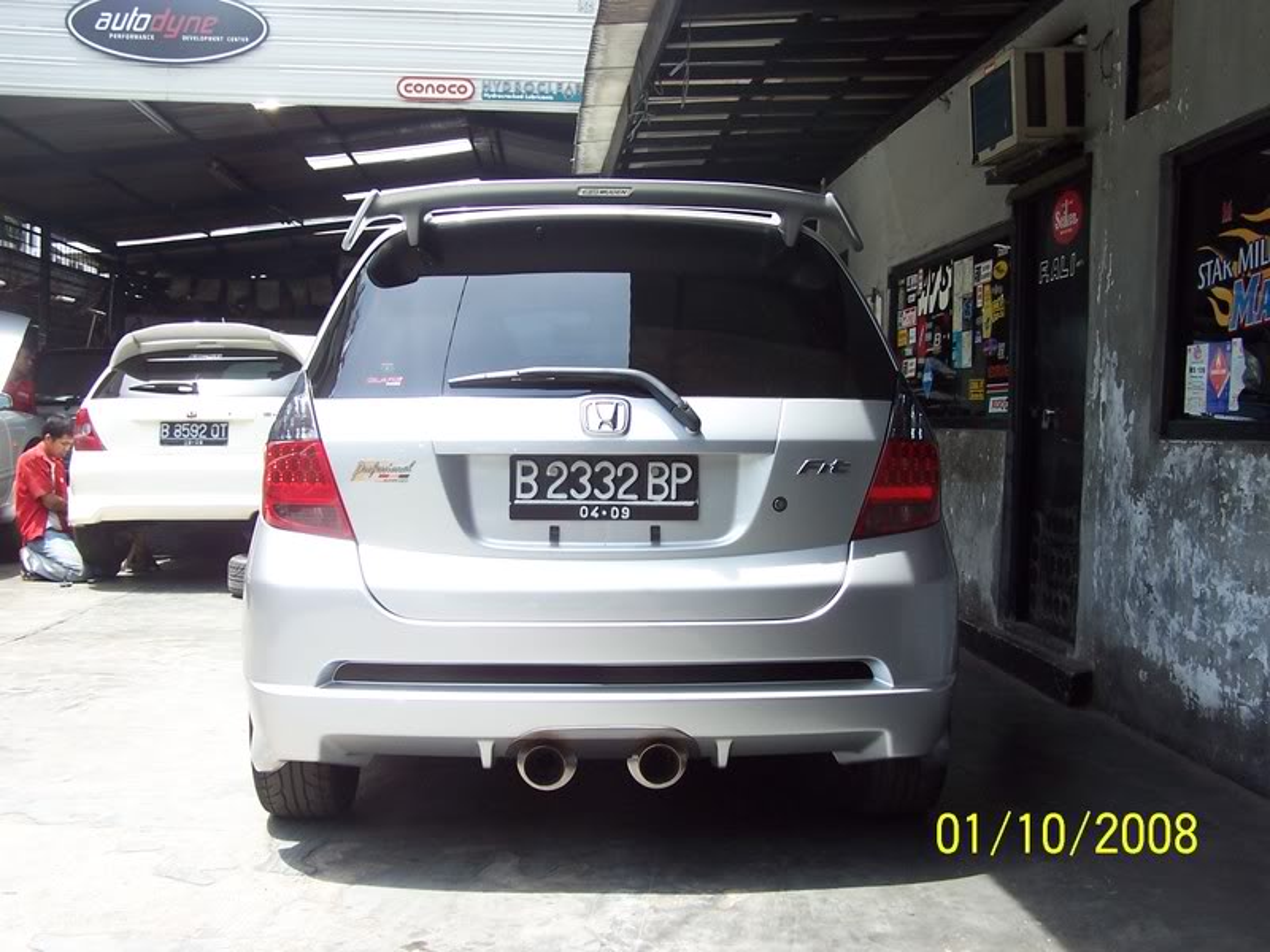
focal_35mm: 40
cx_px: 635
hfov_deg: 46.8
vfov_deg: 36.0
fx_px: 1468
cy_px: 476
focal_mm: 6.7
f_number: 2.8
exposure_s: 1/250
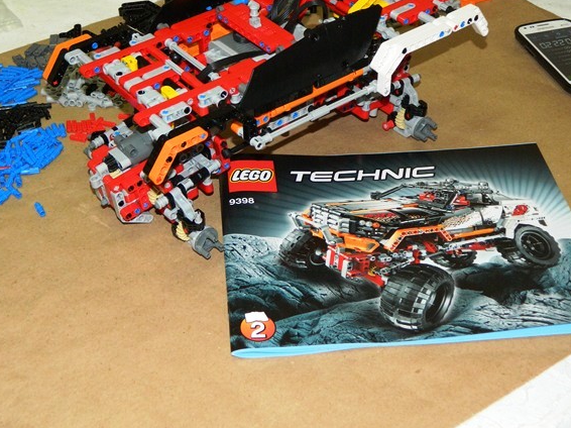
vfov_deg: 25.1
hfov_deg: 33.2
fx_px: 956
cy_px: 134
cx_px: 246
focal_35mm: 58
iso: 200
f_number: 3.5
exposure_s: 1/40
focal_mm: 7.3
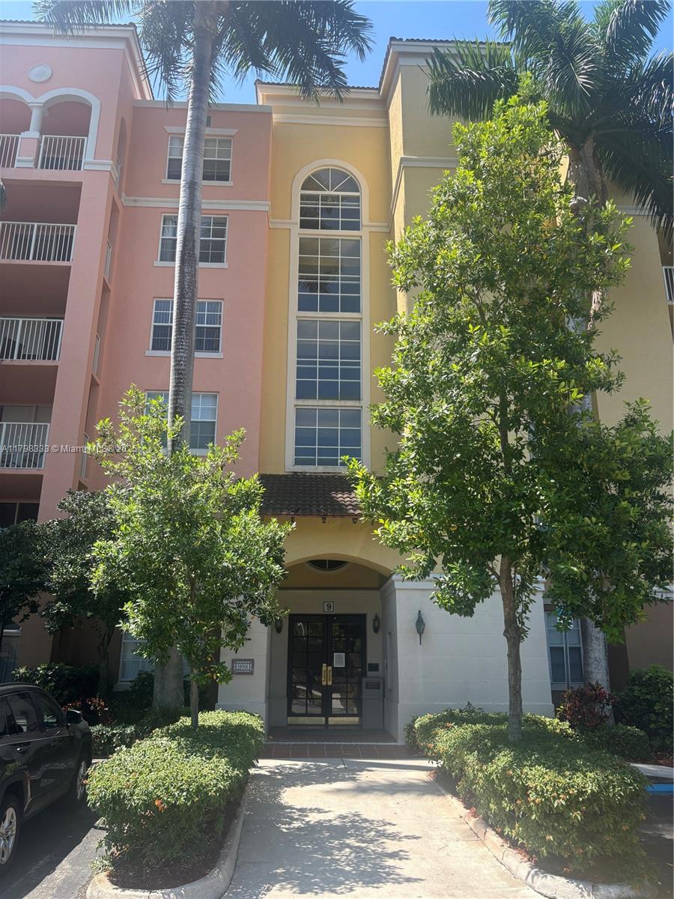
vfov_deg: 67.3
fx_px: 675
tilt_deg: +16.1
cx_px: 337
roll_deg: -0.7
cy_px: 450
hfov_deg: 53.1
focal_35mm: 26
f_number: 1.6
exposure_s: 1/1190
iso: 50
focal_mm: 5.96
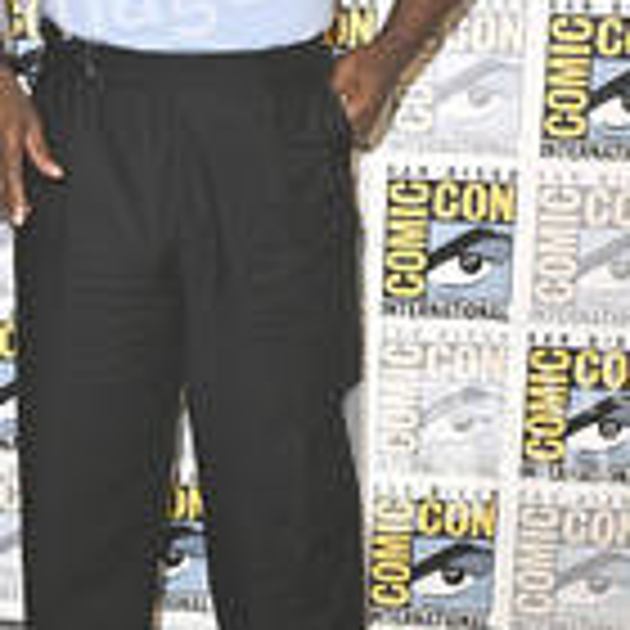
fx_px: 1853
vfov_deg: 19.2
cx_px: 166
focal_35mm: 90
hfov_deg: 19.2
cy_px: 202
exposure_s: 1/250
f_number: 5
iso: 2500
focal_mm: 37
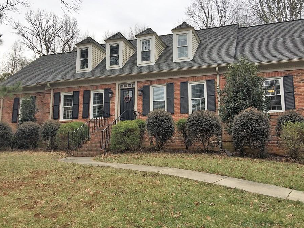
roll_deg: +0.5
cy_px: 108
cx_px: 154
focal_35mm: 33
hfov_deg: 55.4
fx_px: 290
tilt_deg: +8.3
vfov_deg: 42.9
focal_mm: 4.15
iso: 32
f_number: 2.2
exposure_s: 1/791
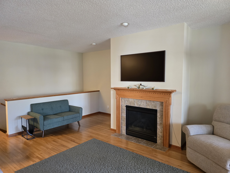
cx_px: 115
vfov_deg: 58.9
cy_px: 86
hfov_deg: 73.9
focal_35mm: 23
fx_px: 153
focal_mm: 6.3
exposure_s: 1/60
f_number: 1.7
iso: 640
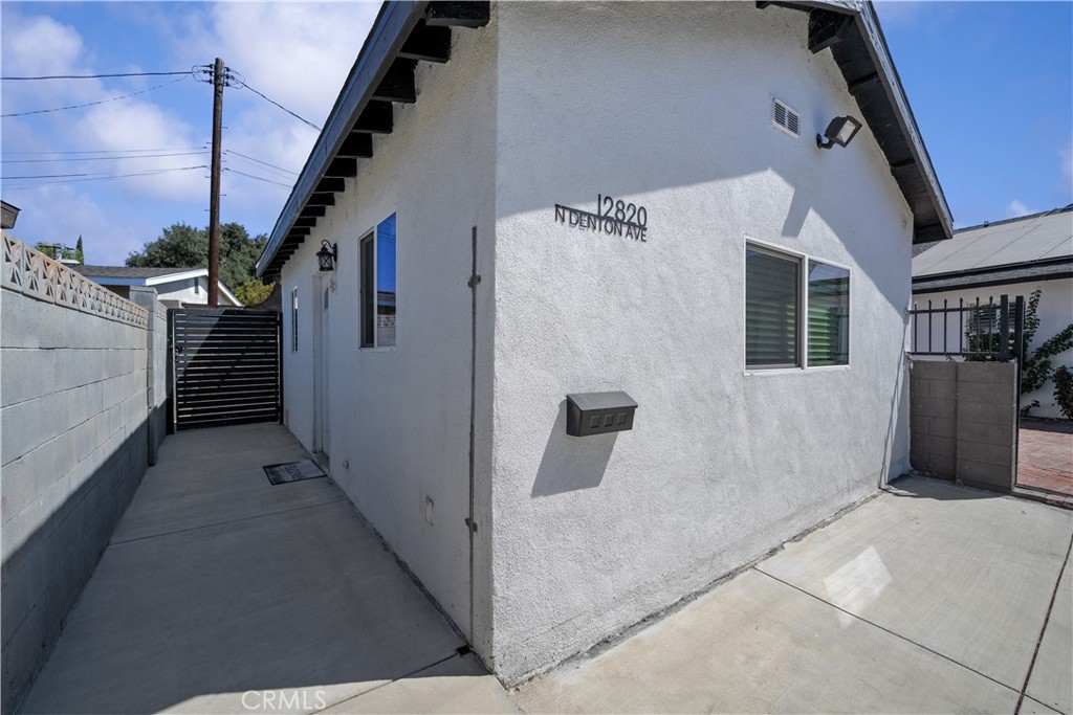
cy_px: 358
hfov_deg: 104.2
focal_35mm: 14
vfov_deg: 81.2
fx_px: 417
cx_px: 536
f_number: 8
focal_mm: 14
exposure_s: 1/2500
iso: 640
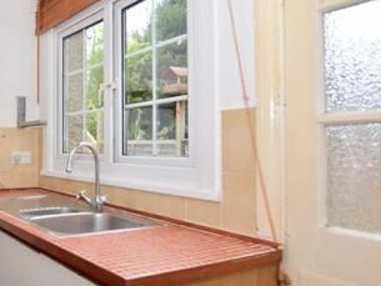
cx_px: 20
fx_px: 341
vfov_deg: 45.5
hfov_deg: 50.0
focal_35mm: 31
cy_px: 141
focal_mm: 10
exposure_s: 1/60
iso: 200
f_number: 5
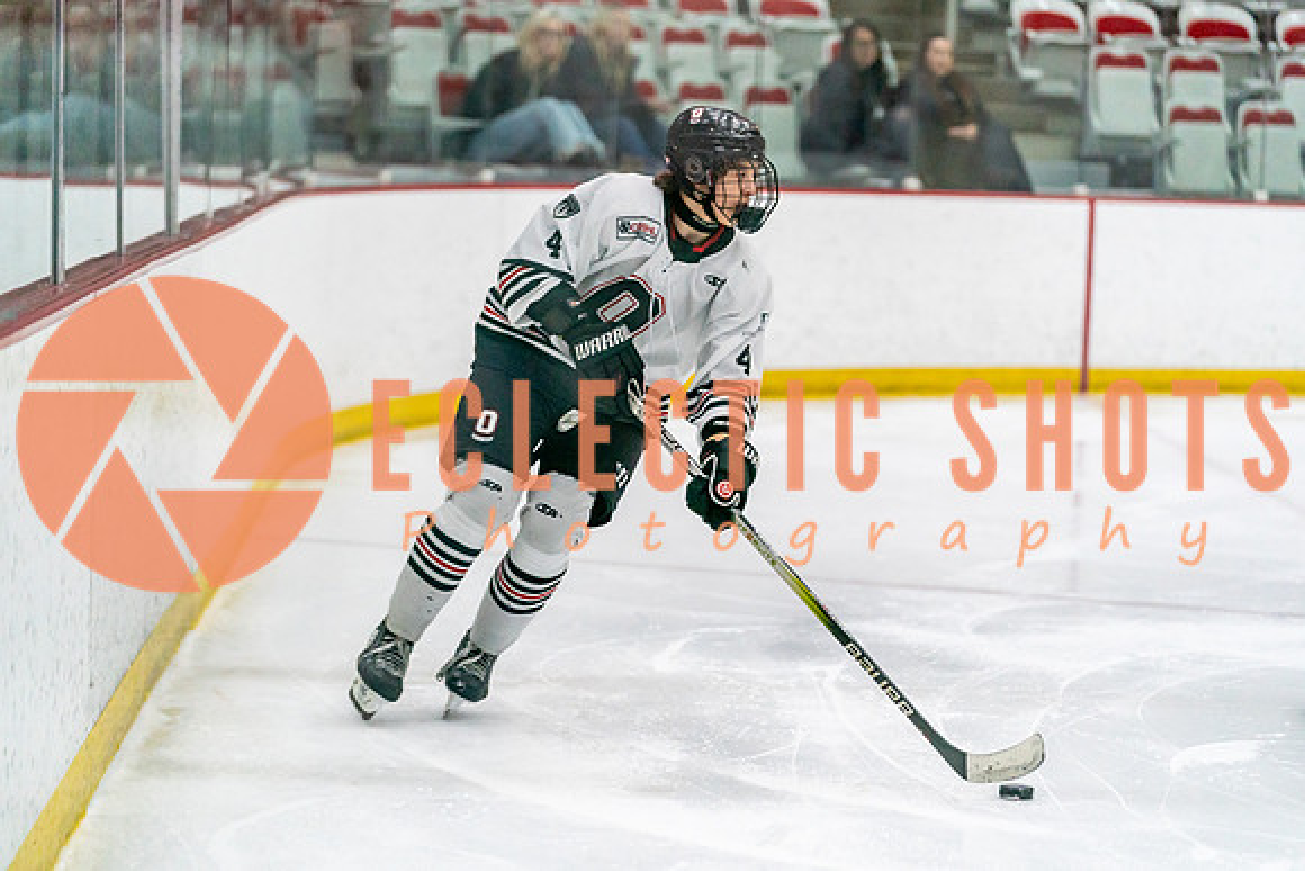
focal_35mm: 121
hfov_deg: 16.9
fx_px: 4398
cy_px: 436
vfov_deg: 11.3
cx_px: 652
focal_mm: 118
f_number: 2.8
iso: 3200
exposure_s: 1/1250
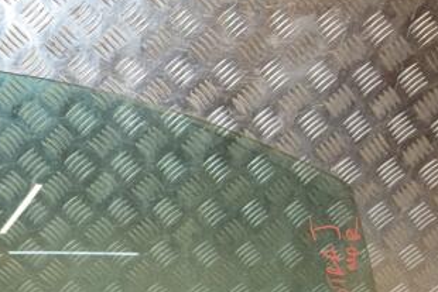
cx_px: 40
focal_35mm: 61
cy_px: 262
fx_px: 742
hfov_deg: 31.3
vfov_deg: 21.8
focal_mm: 21
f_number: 5.6
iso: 800
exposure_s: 1/200
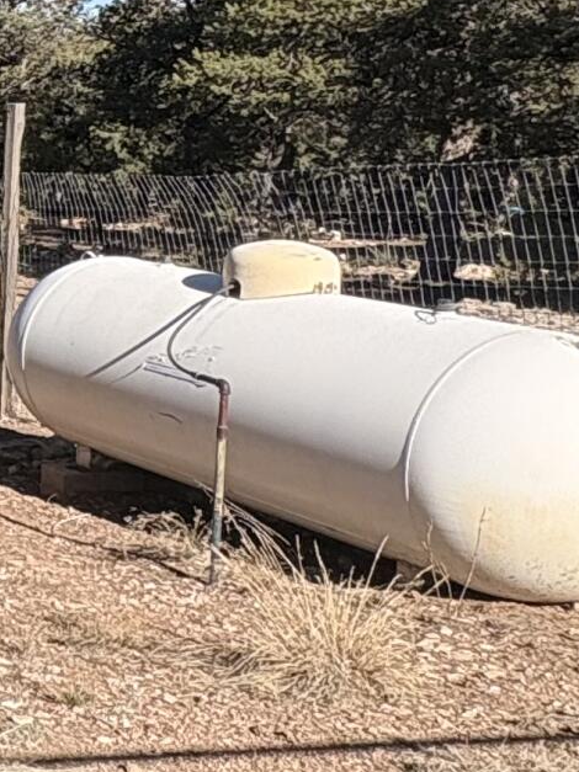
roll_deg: +1.7
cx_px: -737
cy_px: 212
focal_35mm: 67
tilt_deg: -4.1
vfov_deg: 28.6
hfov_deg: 15.1
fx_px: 1495
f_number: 2.2
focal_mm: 2.22
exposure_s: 1/1160
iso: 50
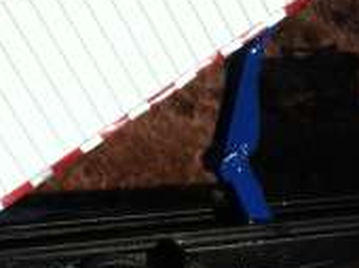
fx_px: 1367
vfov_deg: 11.2
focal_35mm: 132
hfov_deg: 14.9
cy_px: 87
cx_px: 249
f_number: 2.8
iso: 80
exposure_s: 1/750
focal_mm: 3.85
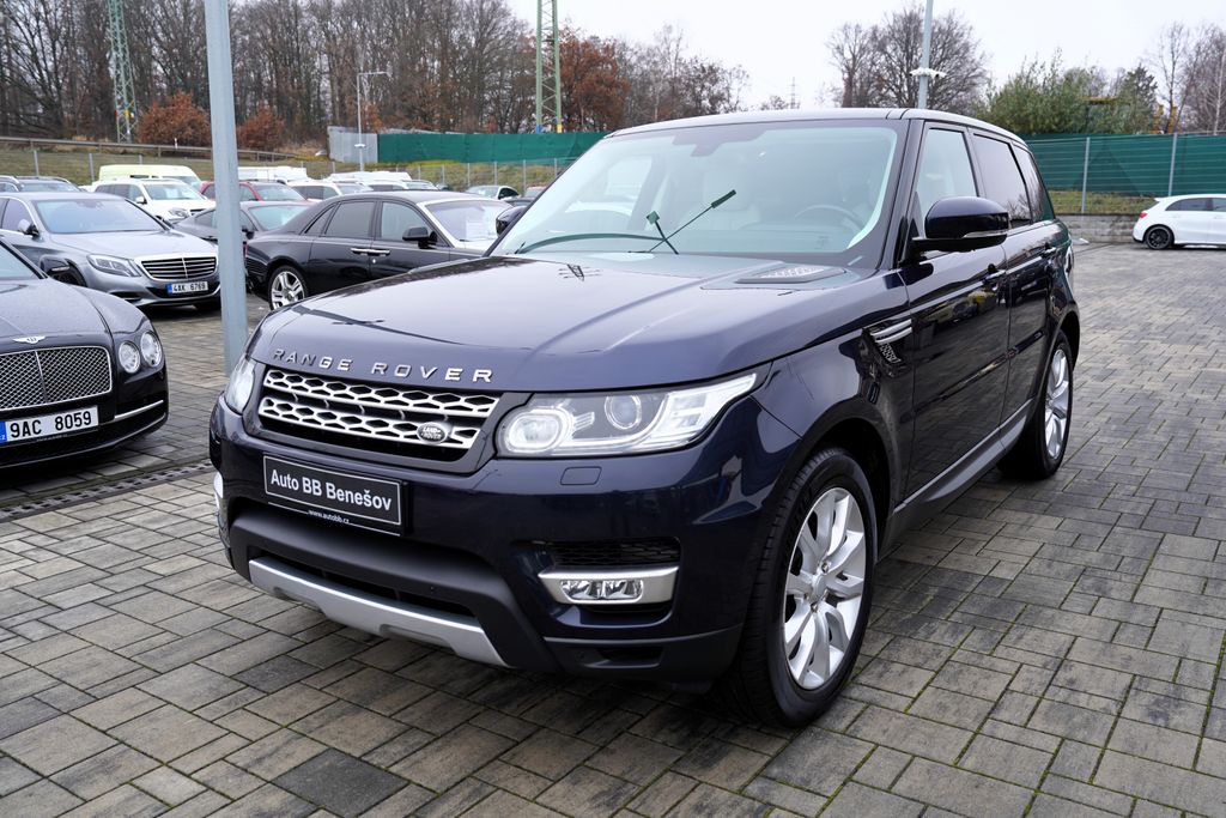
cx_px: 613
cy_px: 409
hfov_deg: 61.9
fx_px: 1022
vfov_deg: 43.6
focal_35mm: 30
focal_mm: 30
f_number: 4.5
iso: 100
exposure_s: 1/80
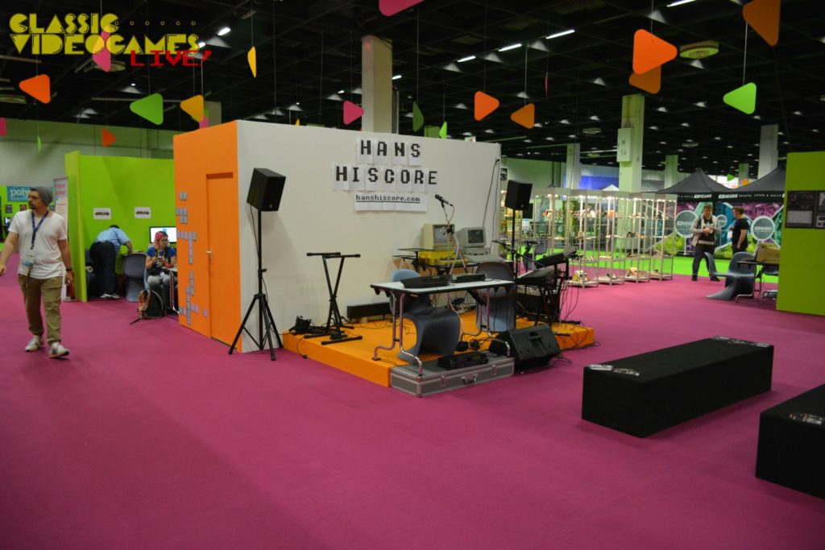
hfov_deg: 67.4
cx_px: 412
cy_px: 275
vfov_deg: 47.9
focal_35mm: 27
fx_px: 619
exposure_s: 1/30
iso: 1000
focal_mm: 18
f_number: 3.5
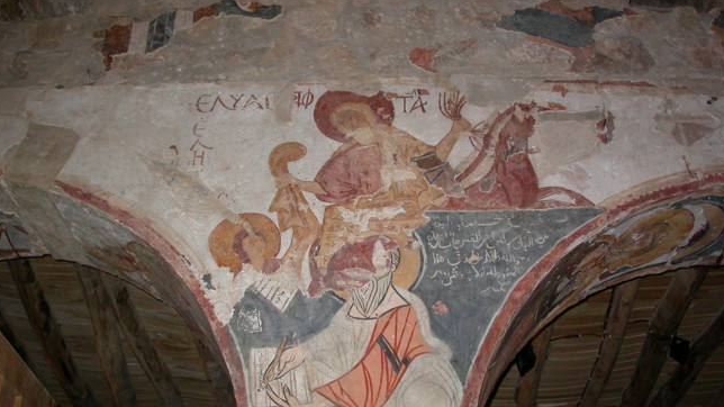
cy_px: 233
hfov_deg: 48.4
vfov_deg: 28.3
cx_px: 360
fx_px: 806
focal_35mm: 42
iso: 200
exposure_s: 1/60
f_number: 2.6
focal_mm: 7.85
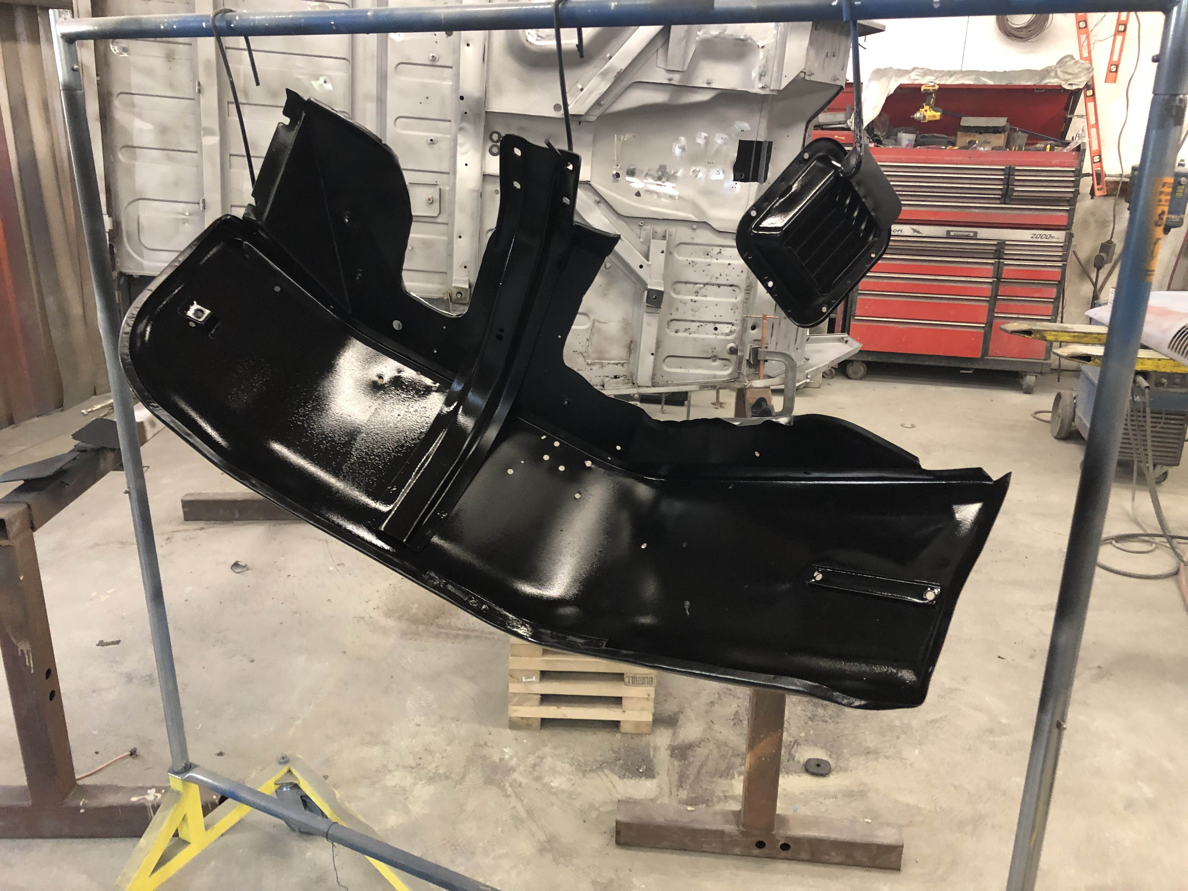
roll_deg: -1.3
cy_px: 446
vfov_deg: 49.7
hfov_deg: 63.4
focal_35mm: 28
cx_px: 594
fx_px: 961
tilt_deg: -21.6
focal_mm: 3.99
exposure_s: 1/15
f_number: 1.8
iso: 80
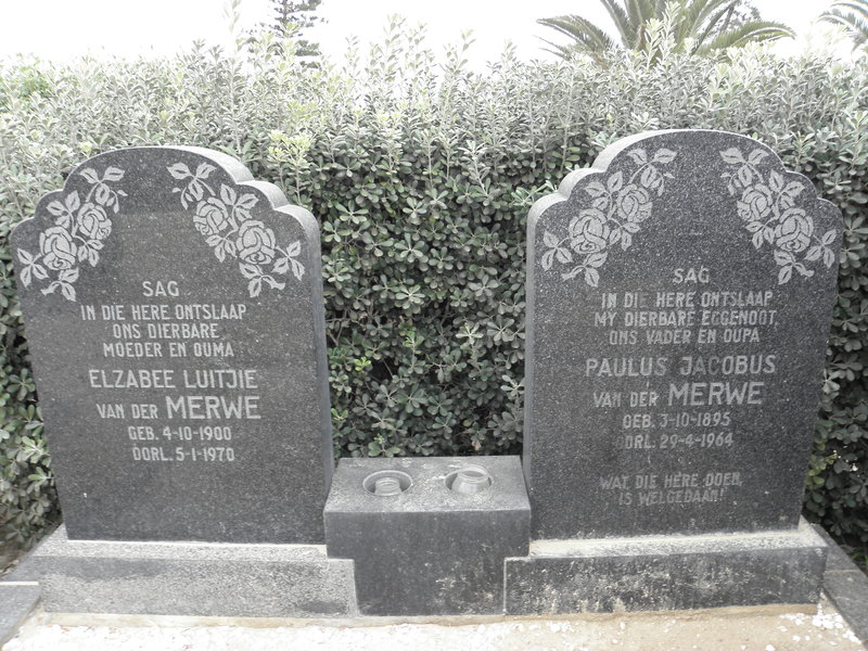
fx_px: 652
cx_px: 434
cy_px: 326
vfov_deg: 53.1
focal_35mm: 26
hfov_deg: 67.3
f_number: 3.2
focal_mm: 4.6
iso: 64
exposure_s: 1/60
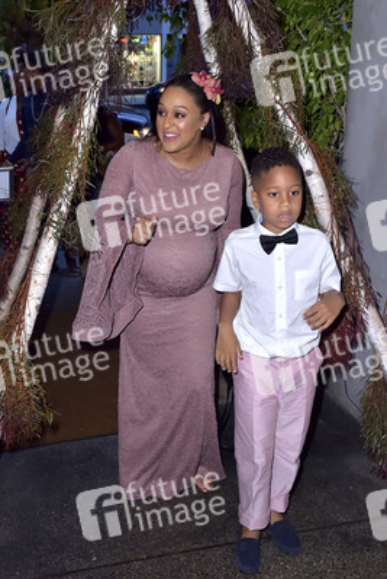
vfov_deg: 58.7
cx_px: 194
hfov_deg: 41.1
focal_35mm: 32
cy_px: 290
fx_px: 516
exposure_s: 1/320
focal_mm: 32
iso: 1000
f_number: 5.6
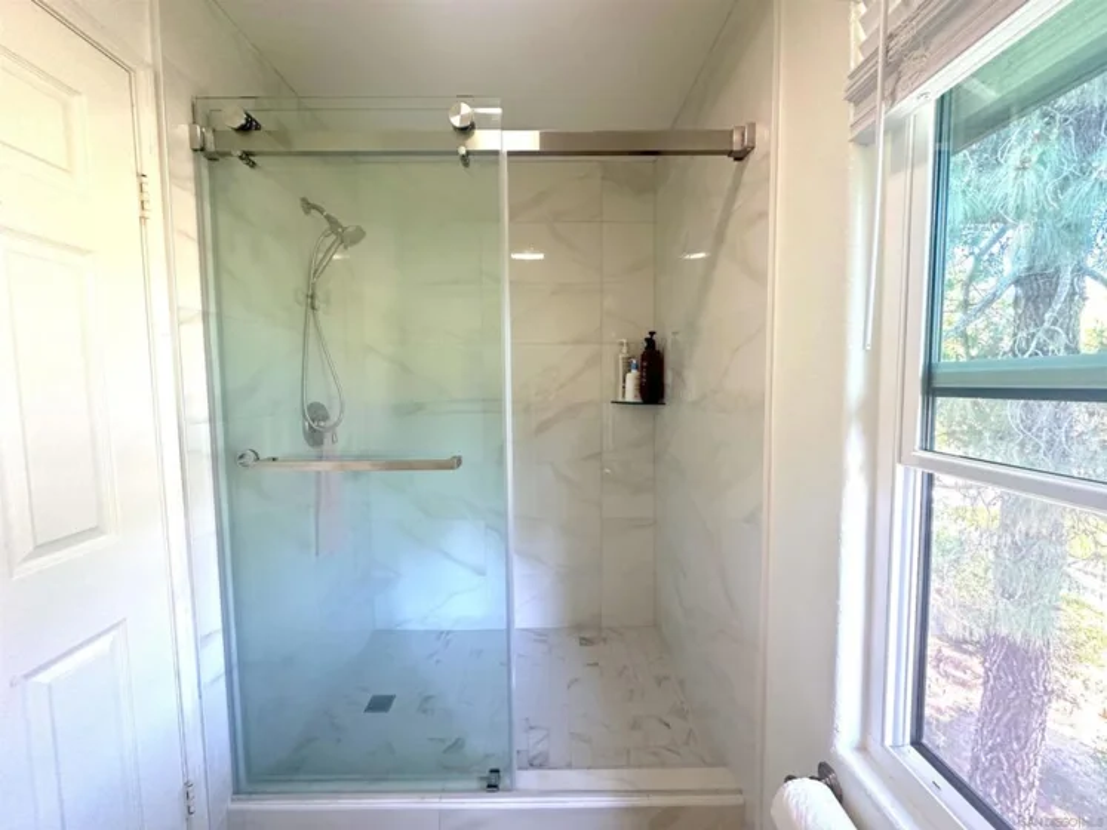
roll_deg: +0.0
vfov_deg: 85.7
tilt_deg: -3.9
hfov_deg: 102.1
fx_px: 448
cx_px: 554
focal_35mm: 14
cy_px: 415
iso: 250
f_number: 2.2
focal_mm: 2.22
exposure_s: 1/60
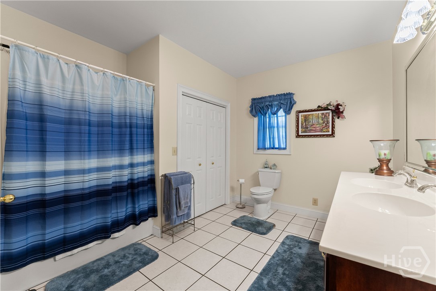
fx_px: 177
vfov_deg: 78.9
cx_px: 218
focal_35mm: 15
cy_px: 146
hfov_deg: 101.9
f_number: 7.1
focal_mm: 14.6
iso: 800
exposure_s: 1/30
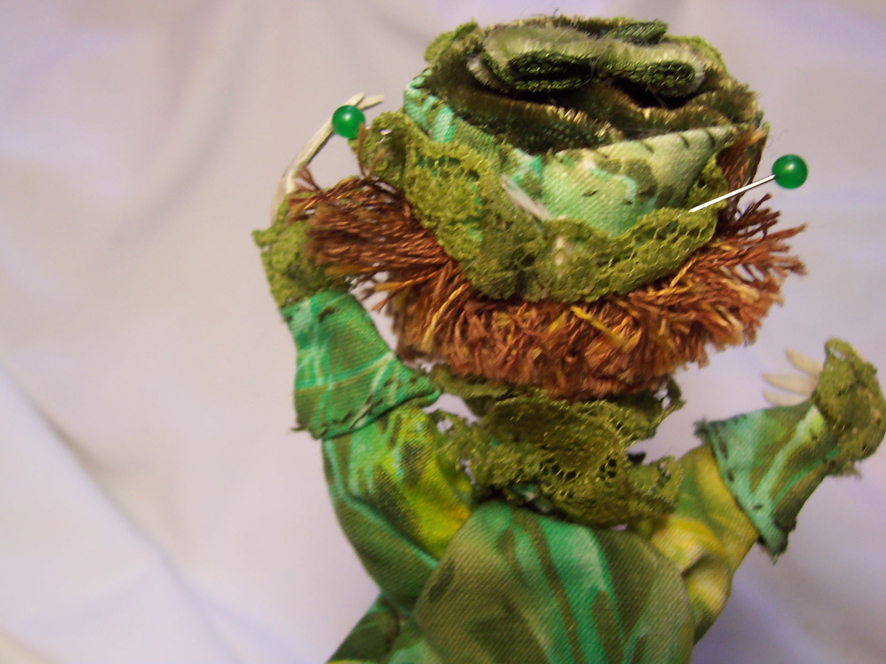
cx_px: 443
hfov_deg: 50.1
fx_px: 947
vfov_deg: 38.7
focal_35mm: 37
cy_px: 332
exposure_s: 1/30
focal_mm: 5.6
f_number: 2.8
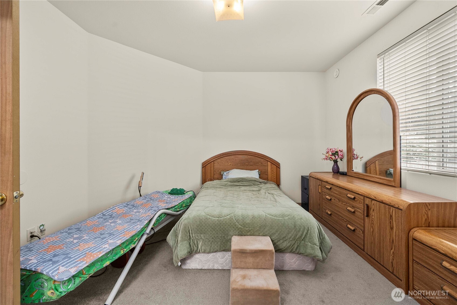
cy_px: 152
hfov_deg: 108.3
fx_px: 165
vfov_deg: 85.5
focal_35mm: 13
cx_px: 228
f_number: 7.1
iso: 1000
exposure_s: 1/3
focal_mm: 13
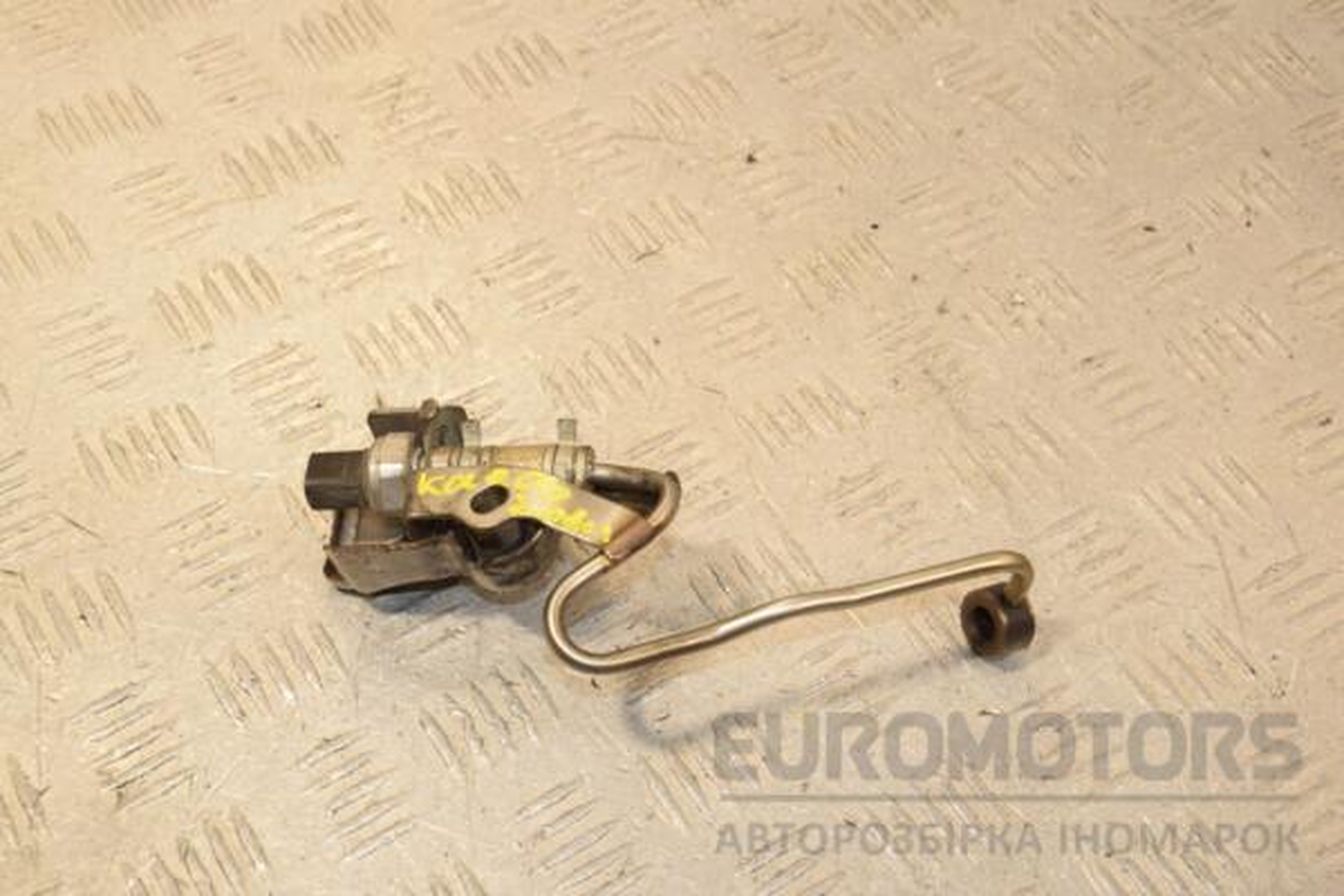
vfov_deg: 23.8
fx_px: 2128
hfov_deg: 35.1
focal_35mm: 57
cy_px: 448
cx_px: 672
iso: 800
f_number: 8
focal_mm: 38
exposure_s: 1/200
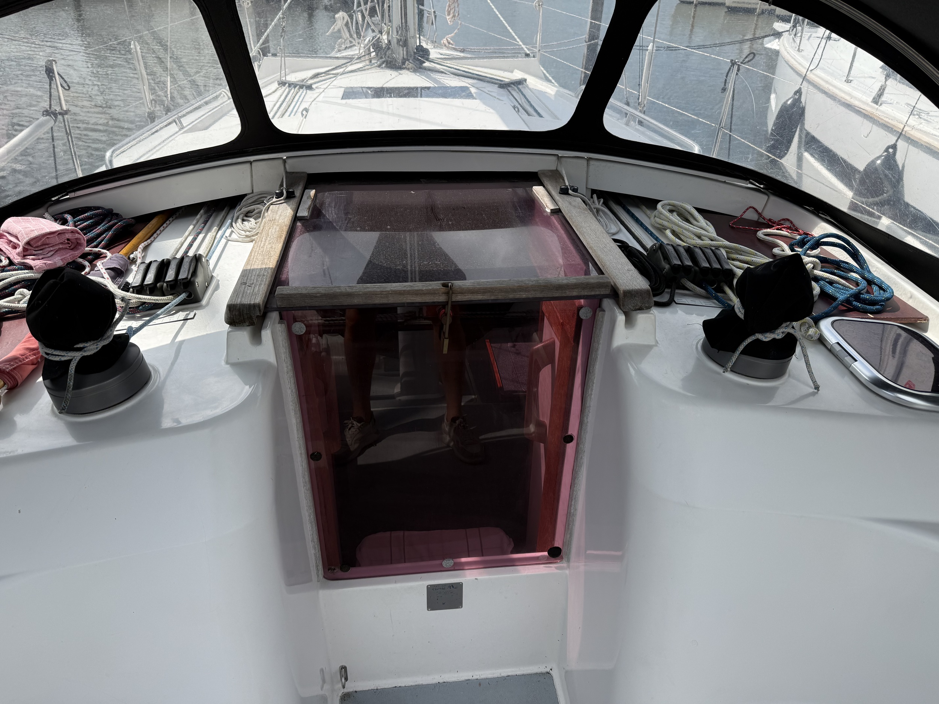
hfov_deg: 71.6
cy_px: 352
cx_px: 470
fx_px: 651
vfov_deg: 56.8
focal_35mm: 24
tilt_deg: -30.9
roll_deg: -4.2
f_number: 1.78
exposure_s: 1/4167
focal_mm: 6.76
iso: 100
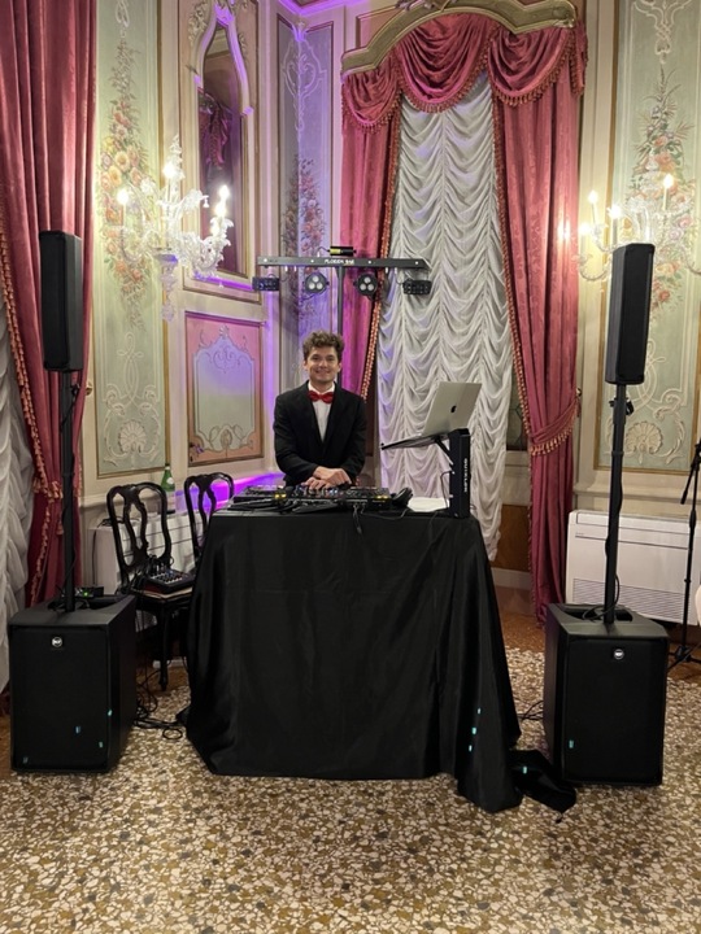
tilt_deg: -5.9
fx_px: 702
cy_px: 467
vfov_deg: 67.3
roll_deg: -0.3
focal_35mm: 26
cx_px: 350
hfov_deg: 53.1
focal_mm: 5.1
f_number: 1.6
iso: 500
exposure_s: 1/47
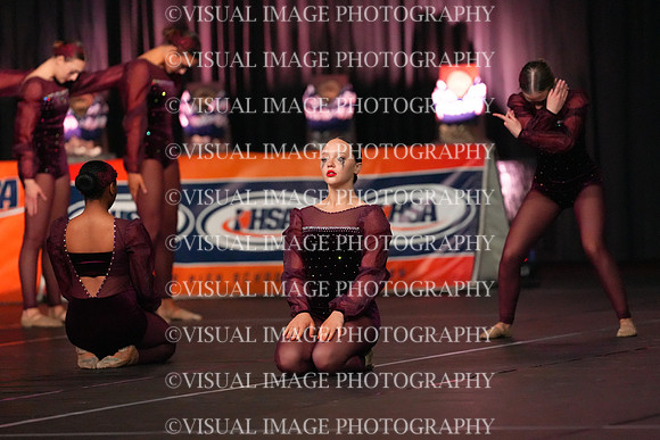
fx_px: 5501
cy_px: 220
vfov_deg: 4.6
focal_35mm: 300
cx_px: 330
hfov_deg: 6.9
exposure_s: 1/1250
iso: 16000
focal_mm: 300
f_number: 3.5
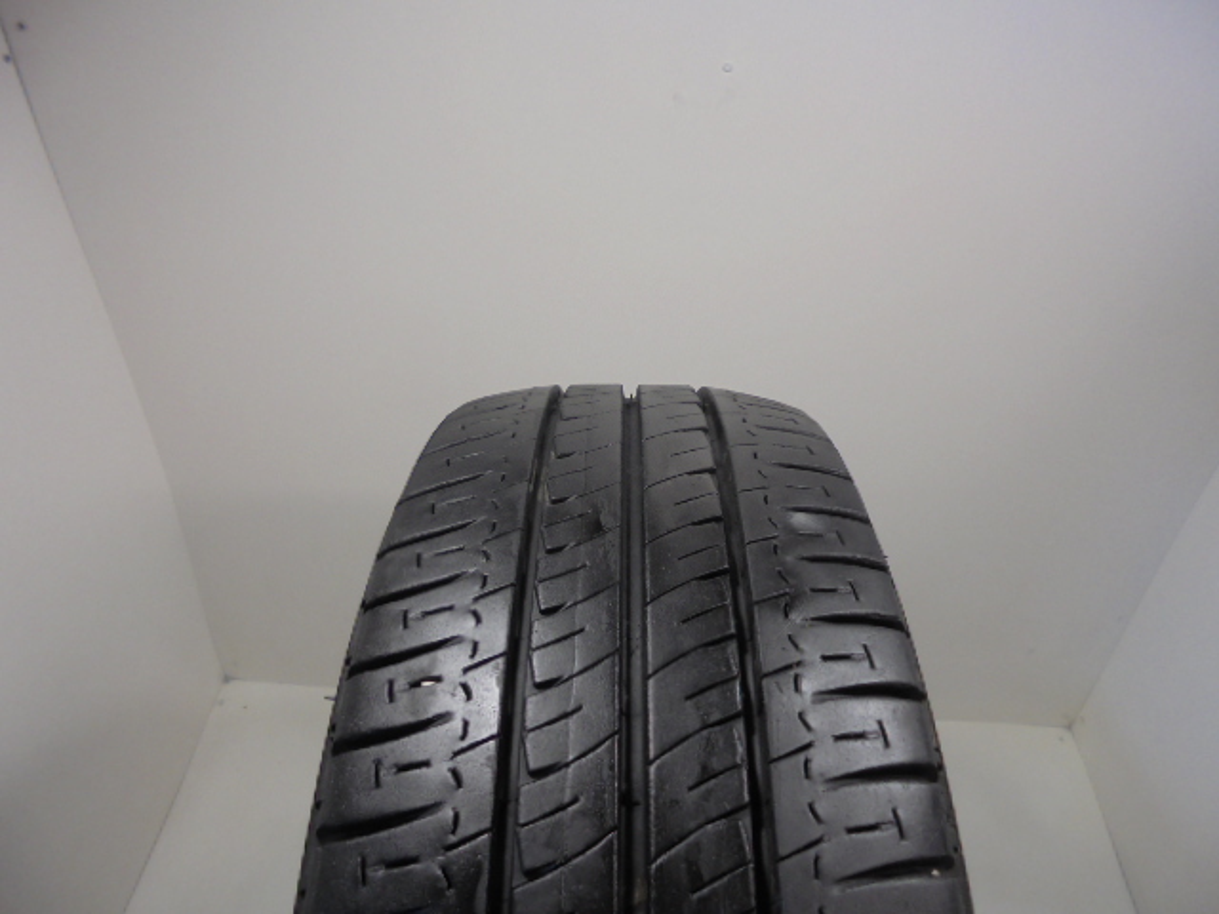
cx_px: 610
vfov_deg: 53.1
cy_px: 457
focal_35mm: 26
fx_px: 916
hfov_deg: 67.3
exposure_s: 1/30
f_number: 3.5
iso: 100
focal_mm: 4.6
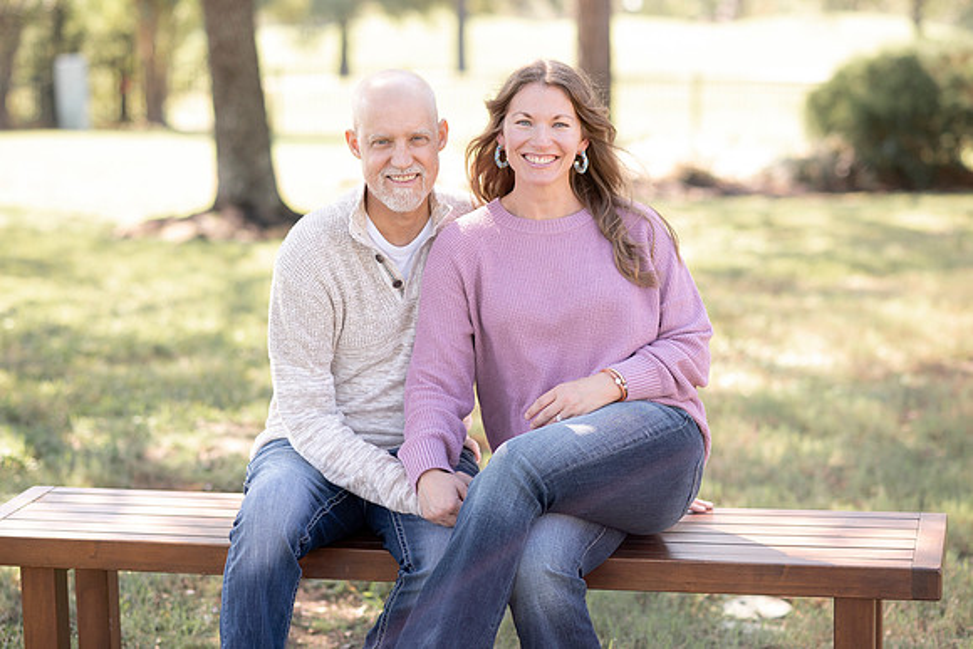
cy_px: 324
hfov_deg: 22.4
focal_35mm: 91
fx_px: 2462
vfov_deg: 15.0
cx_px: 486
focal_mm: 85
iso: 320
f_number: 2.5
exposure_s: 1/800
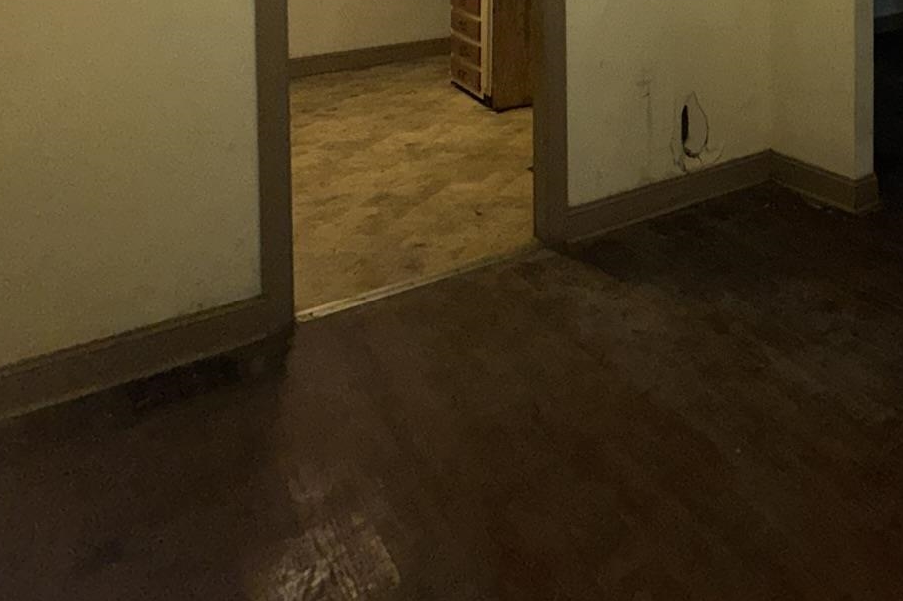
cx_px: 867
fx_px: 827
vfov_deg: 32.9
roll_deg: +0.6
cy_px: -117
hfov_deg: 48.8
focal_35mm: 33
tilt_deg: -1.3
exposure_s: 1/99
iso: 80
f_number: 2.2
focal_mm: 2.22
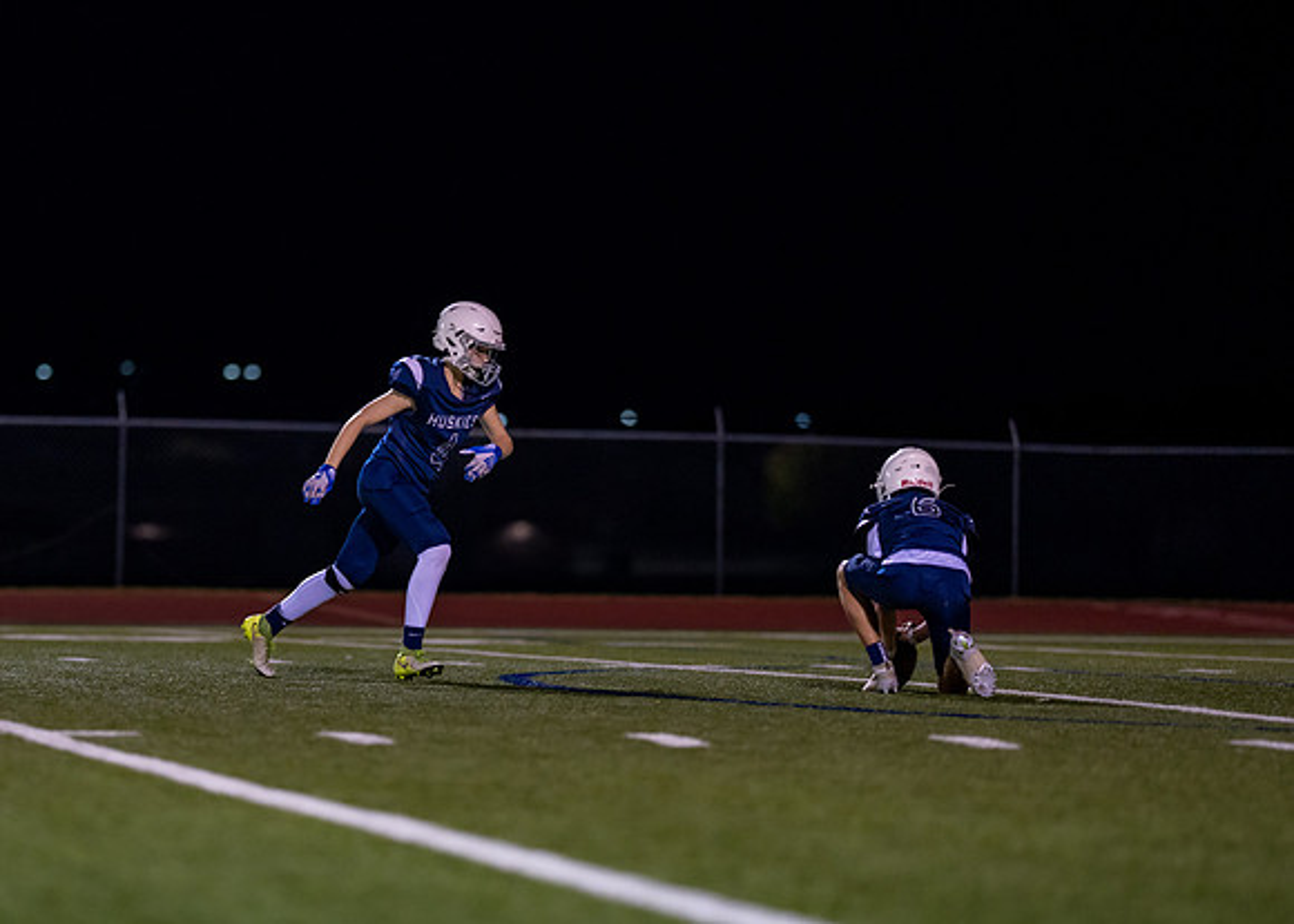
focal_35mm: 195
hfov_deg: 10.3
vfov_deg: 7.4
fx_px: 7165
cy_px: 493
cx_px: 400
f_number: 1.8
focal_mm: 135
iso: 2000
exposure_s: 1/1250
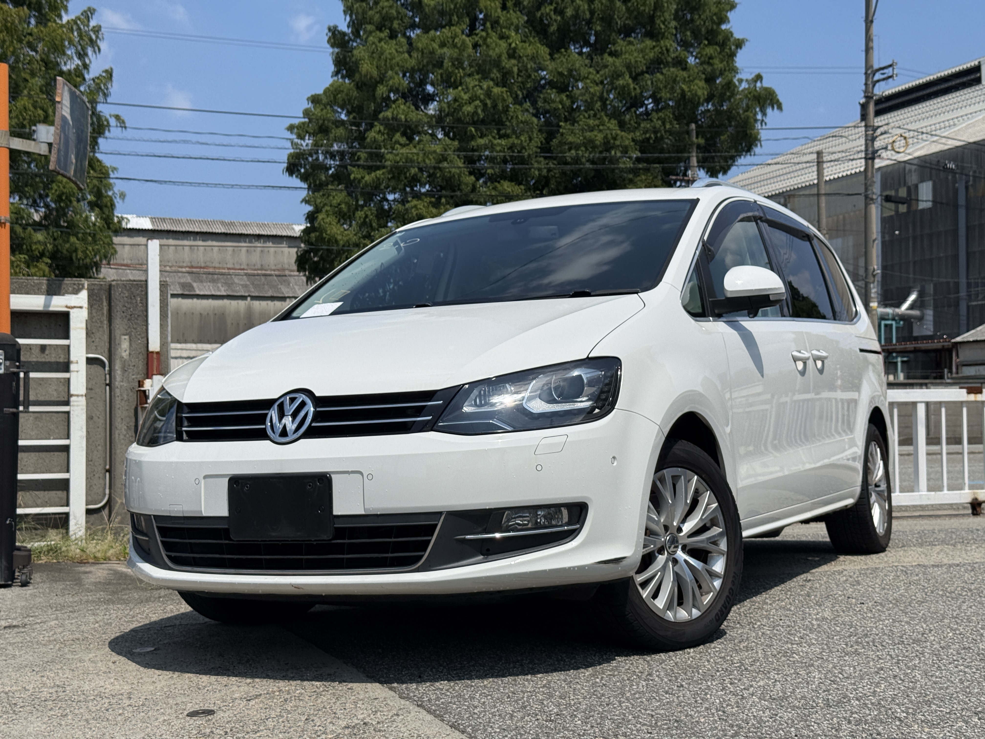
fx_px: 1366
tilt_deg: +2.0
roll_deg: +0.5
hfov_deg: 39.7
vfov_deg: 30.3
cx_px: 492
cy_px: 370
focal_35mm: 48
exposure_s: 1/11364
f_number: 1.78
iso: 80
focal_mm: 6.76
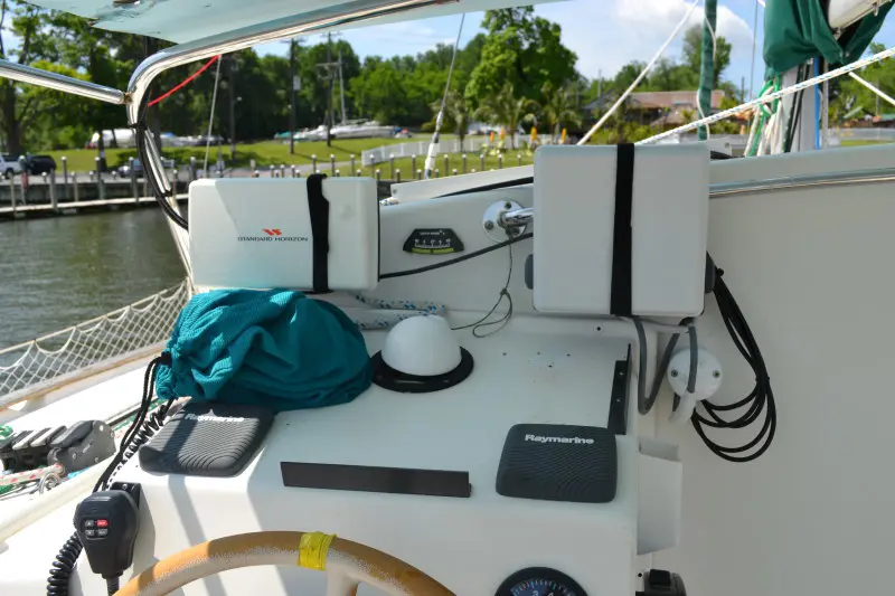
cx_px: 448
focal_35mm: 33
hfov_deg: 57.2
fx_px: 820
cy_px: 298
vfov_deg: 40.0
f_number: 8
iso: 100
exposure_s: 1/250
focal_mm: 22
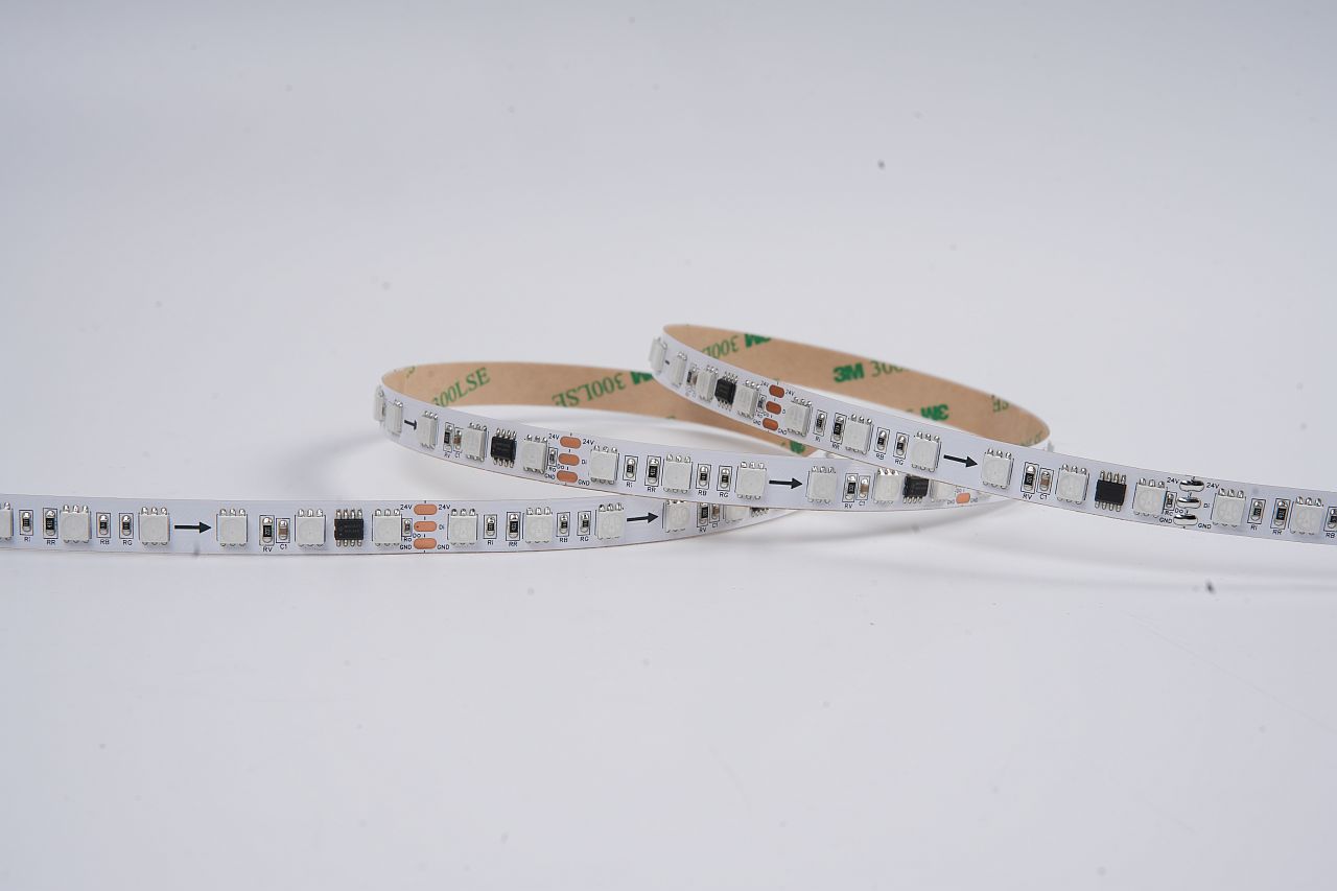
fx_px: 2599
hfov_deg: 28.8
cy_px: 446
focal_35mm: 70
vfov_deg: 19.5
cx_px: 668
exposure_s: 1/125
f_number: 16
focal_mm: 70
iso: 100
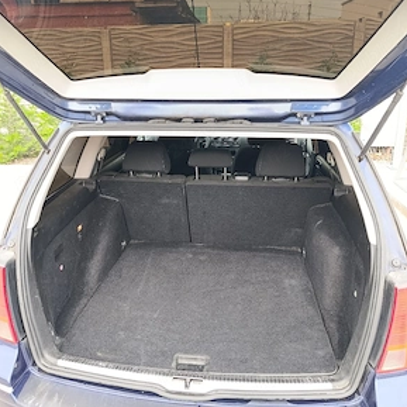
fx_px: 372
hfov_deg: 57.3
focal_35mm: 28
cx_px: 197
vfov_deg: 57.0
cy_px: 172
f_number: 1.65
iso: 181
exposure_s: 1/101
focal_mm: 6.11
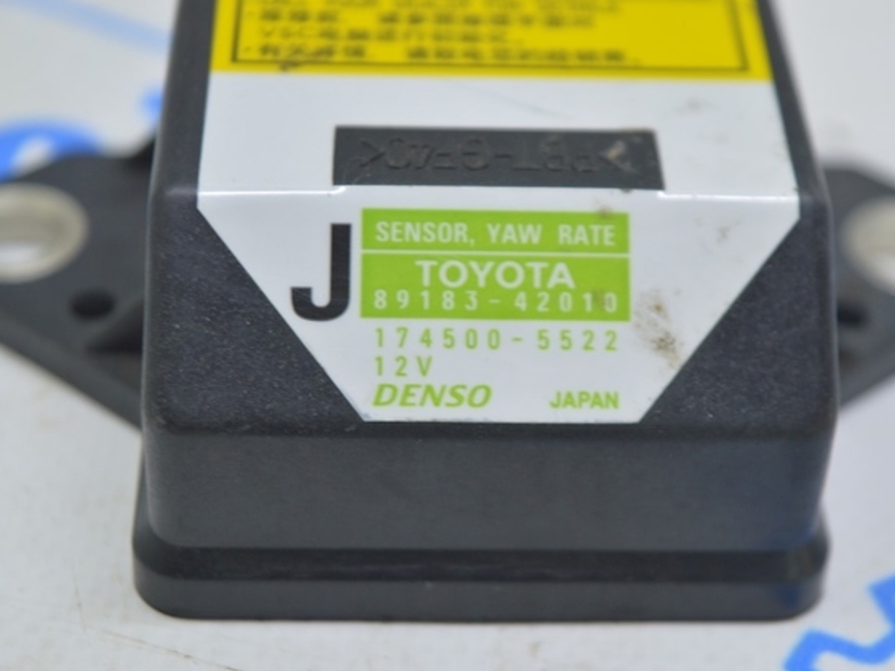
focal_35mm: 91
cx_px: 484
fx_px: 2341
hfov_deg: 21.6
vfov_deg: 16.3
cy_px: 336
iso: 400
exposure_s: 1/20
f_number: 5.6
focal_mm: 55
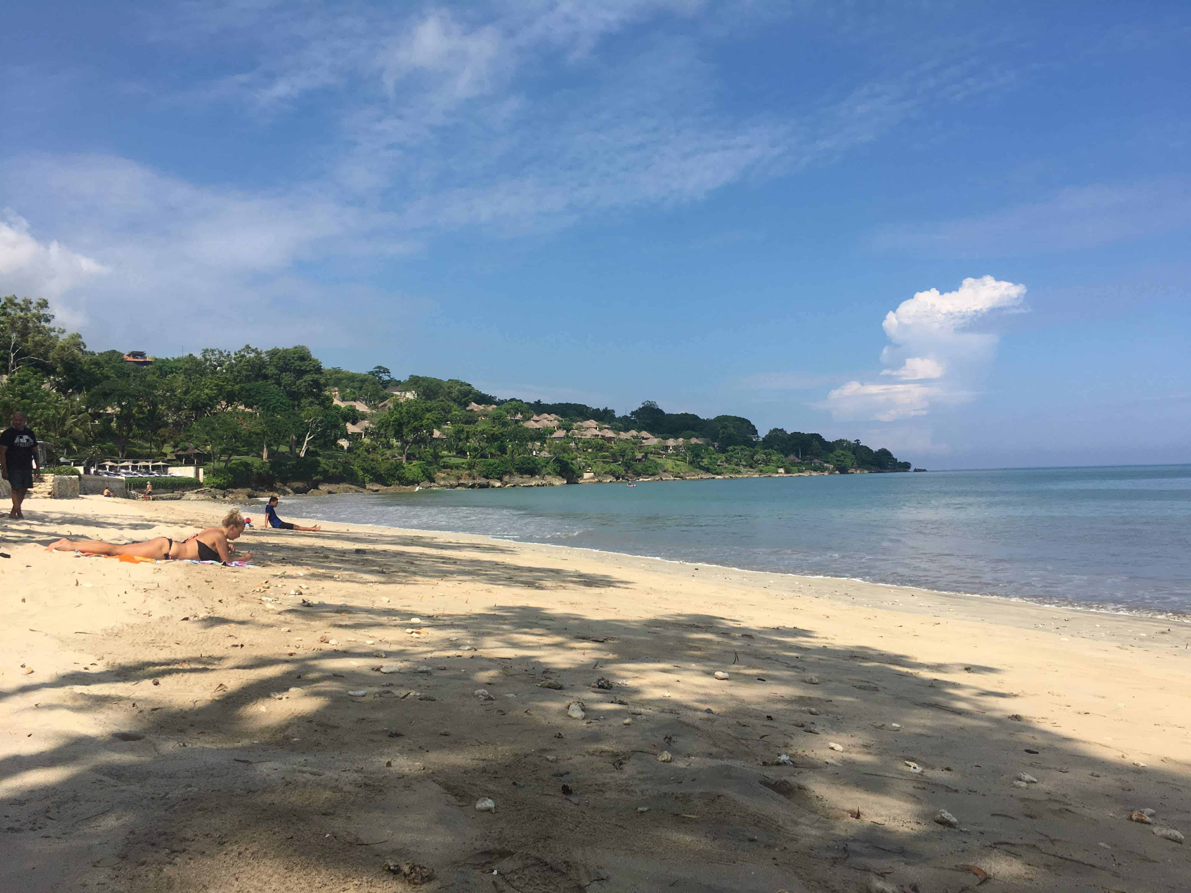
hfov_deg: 61.7
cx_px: 596
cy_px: 446
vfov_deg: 48.2
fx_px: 998
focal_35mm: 29
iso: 25
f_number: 2.2
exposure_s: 1/2198
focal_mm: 4.15
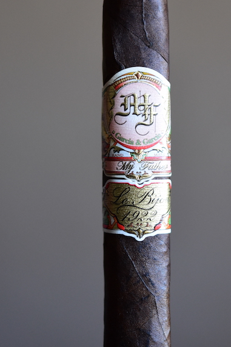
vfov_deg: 19.6
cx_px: 135
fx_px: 1000
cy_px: 187
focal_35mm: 104
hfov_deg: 13.2
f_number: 3
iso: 800
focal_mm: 40
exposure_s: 1/100
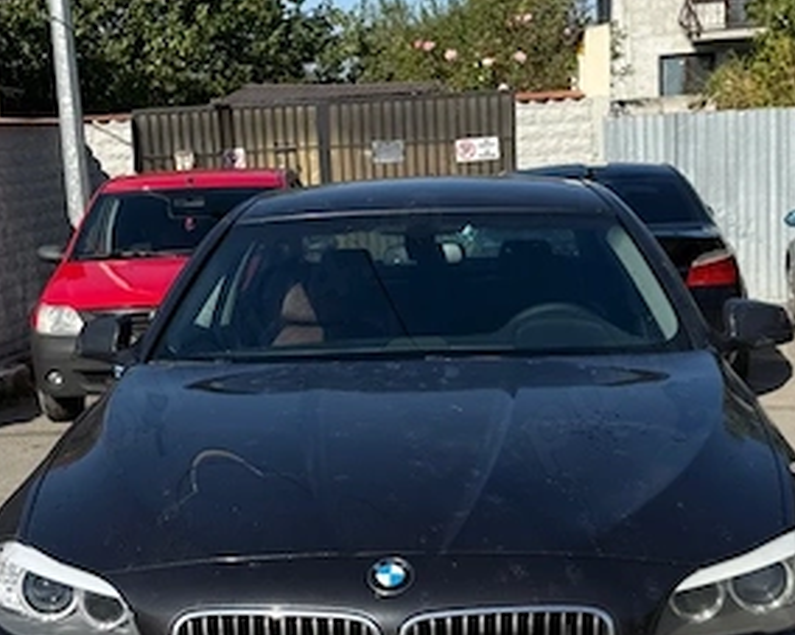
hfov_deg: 28.7
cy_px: 389
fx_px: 1552
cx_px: 375
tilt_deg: -8.6
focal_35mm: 66
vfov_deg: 23.1
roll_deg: +2.4
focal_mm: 6.76
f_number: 1.78
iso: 80
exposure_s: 1/4167
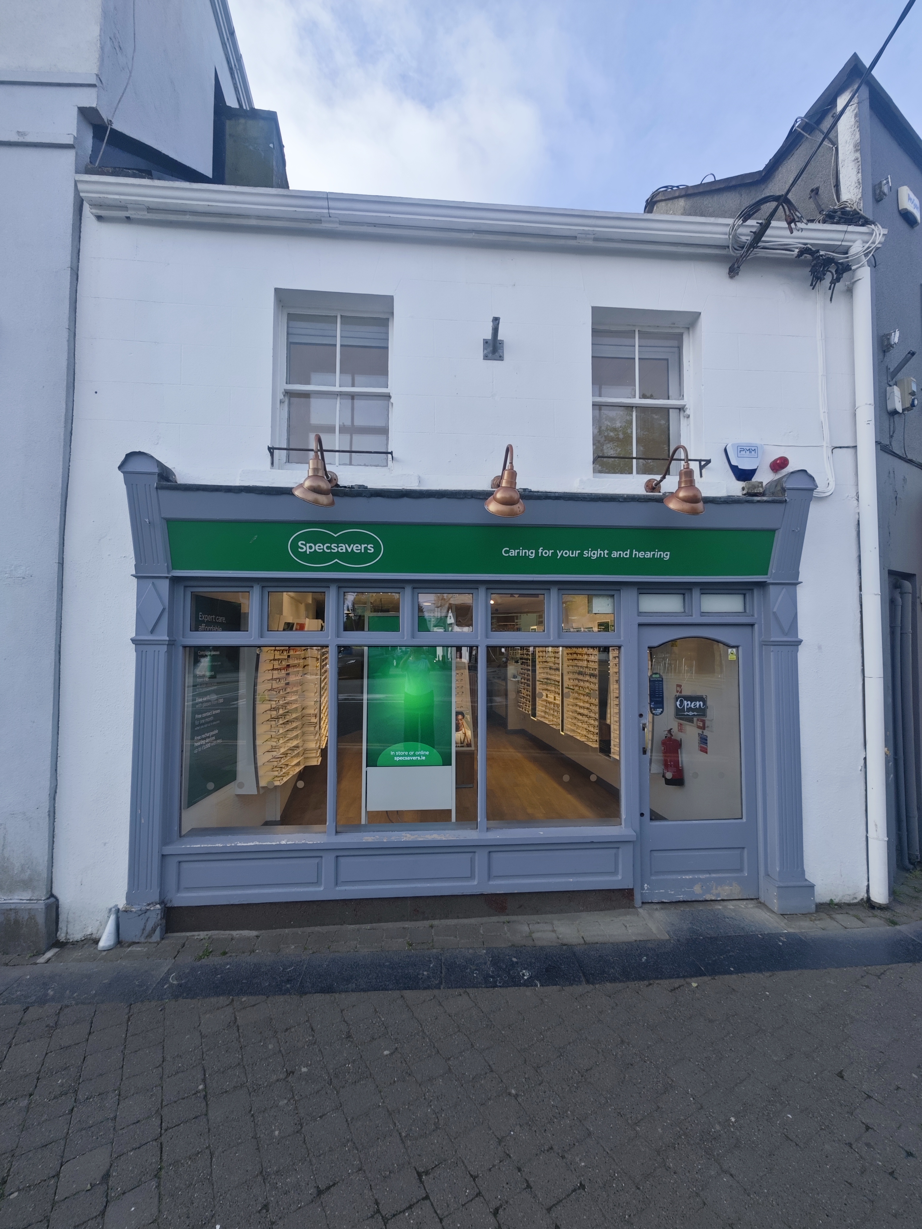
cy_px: 614
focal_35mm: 14
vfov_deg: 102.1
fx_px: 497
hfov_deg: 85.7
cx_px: 461
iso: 50
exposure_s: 1/399
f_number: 2.2
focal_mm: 2.16
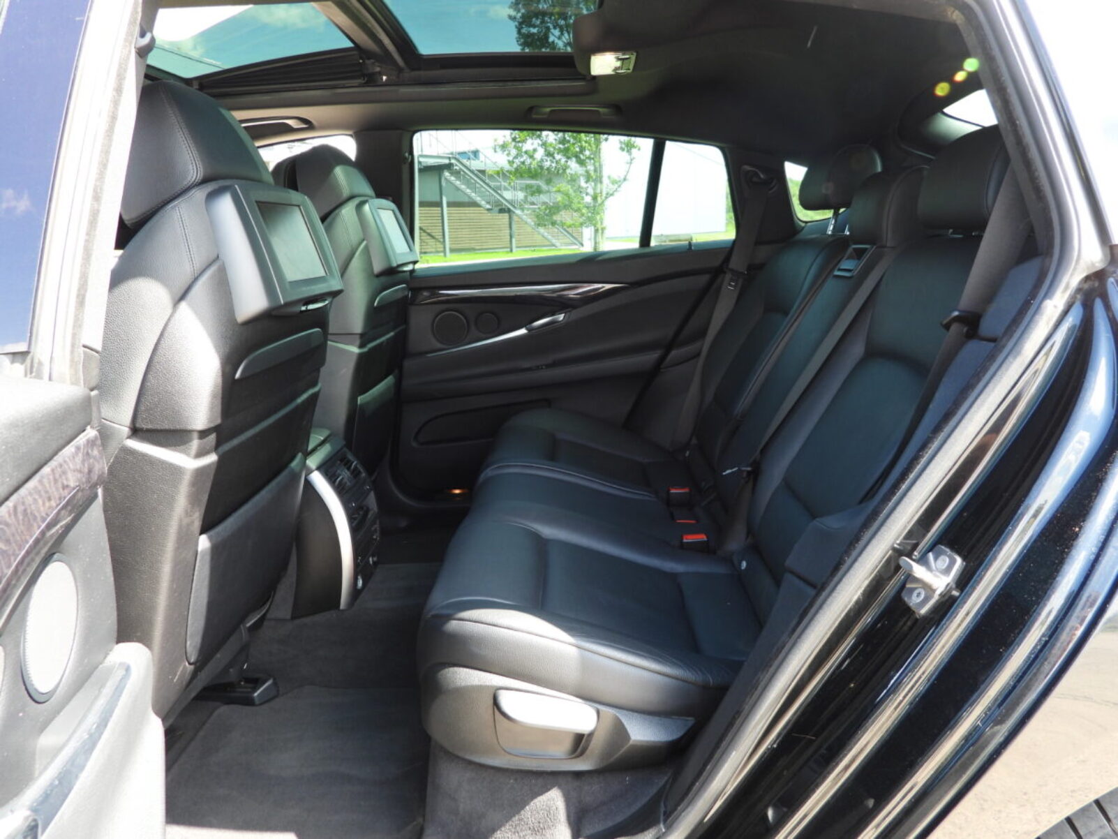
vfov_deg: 56.8
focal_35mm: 24
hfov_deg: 71.6
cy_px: 420
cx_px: 559
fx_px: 775
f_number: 2.8
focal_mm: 4.3
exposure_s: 1/60
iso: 100
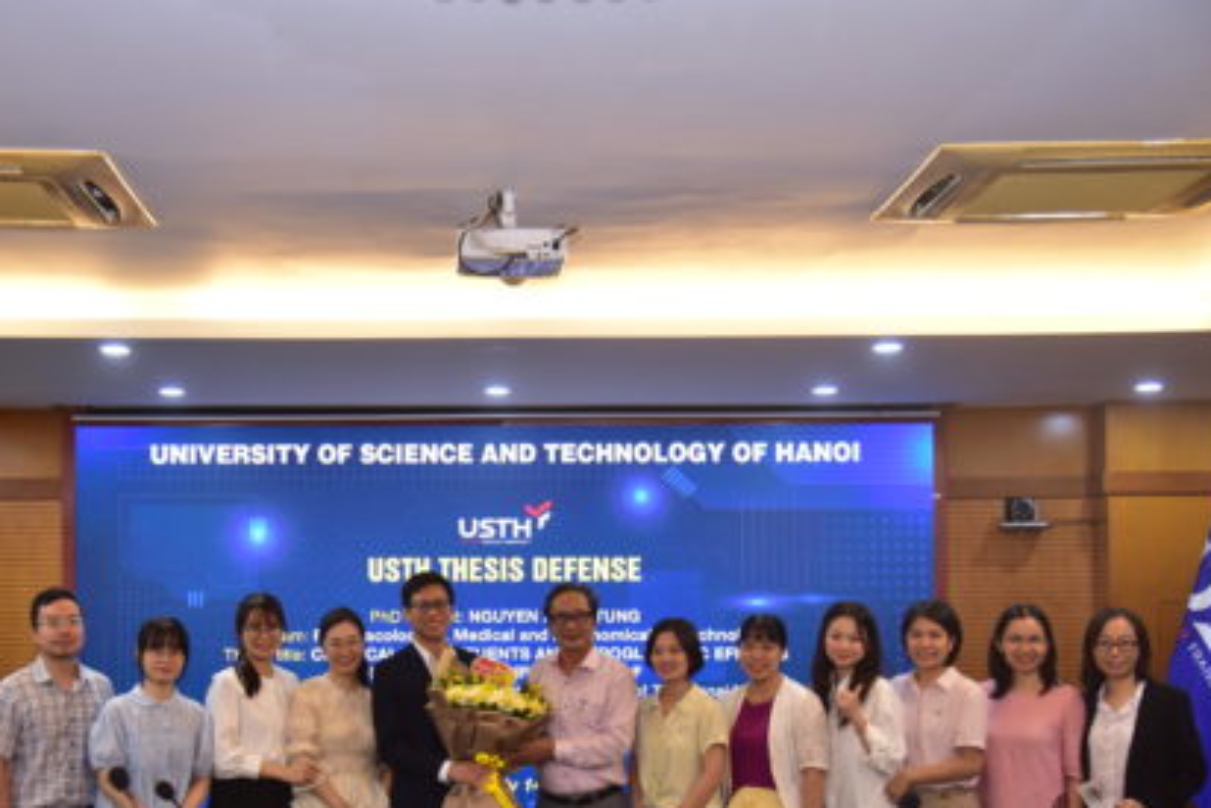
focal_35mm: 62
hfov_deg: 32.2
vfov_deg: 21.9
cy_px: 517
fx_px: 2086
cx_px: 463
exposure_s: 1/100
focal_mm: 46
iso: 1600
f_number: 4
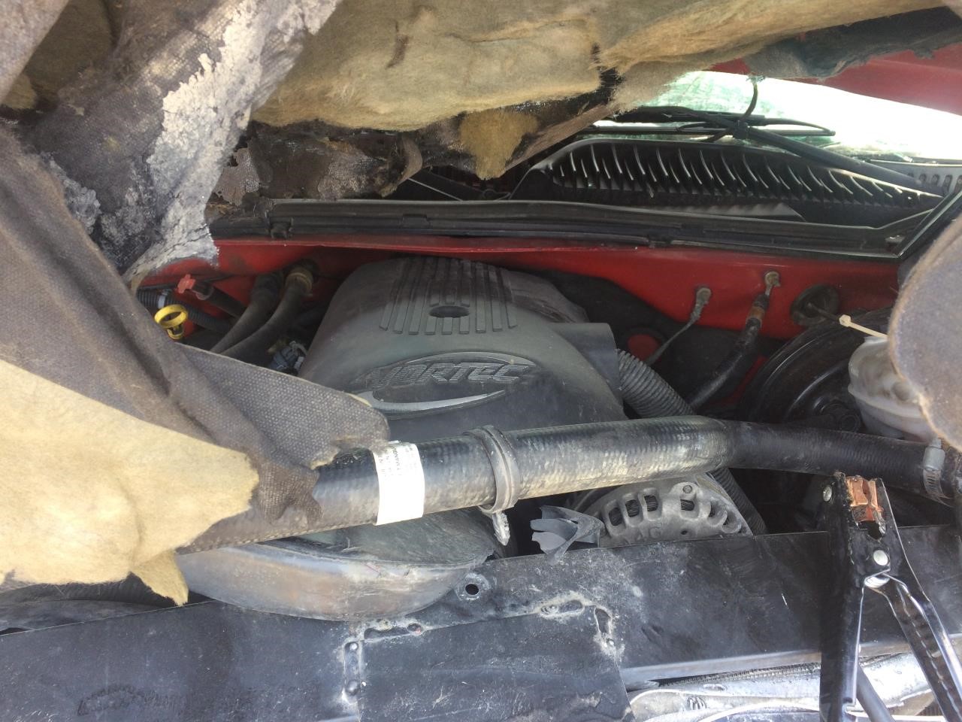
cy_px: 361
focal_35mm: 29
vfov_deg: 48.2
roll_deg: -5.1
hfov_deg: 61.7
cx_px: 481
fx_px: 806
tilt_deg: -26.0
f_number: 2.2
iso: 64
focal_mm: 4.15
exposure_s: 1/120
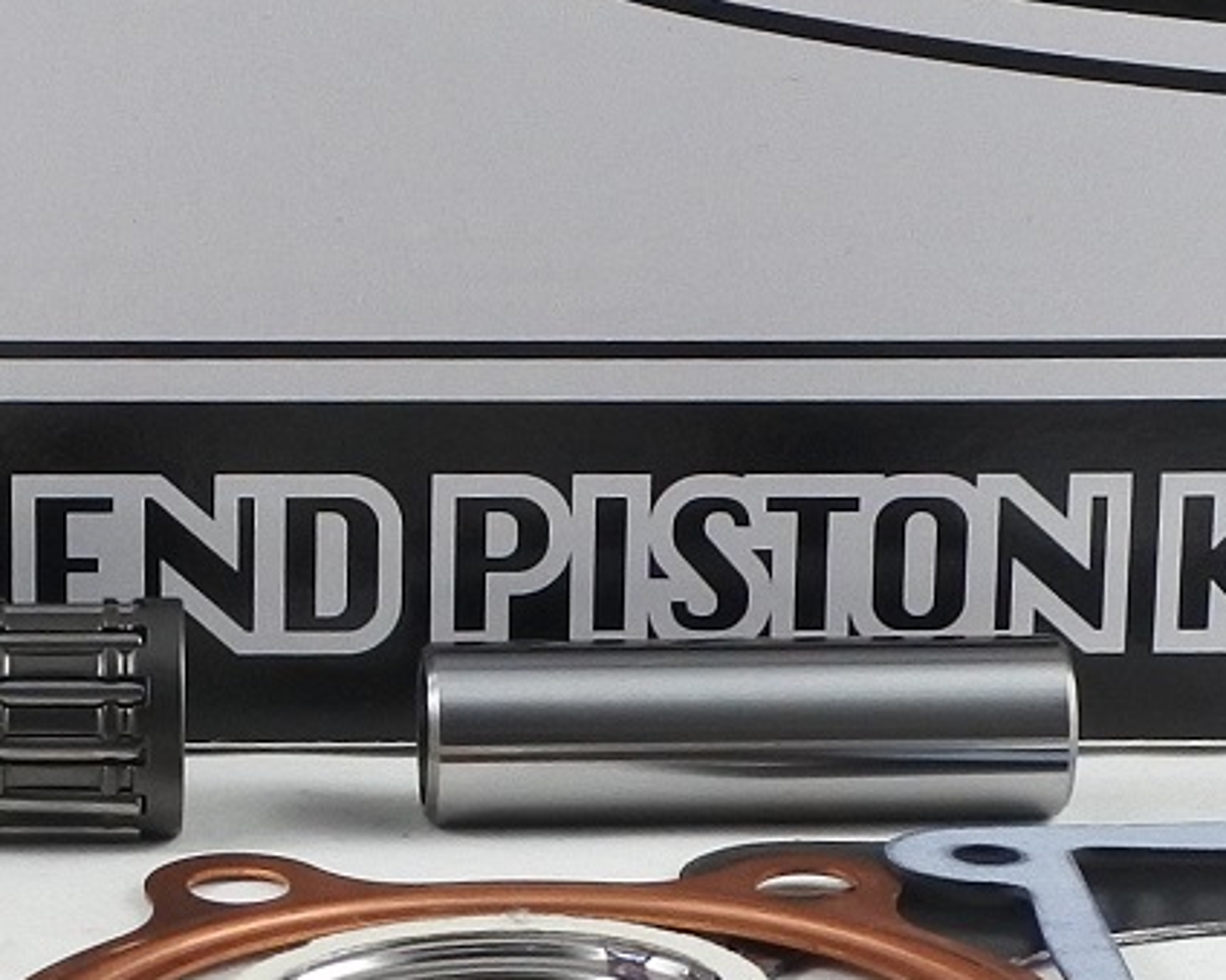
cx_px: 197
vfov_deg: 14.4
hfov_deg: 17.8
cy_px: 296
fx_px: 3882
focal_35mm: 107
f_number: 3.8
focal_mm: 11.2
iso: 400
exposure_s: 1/125
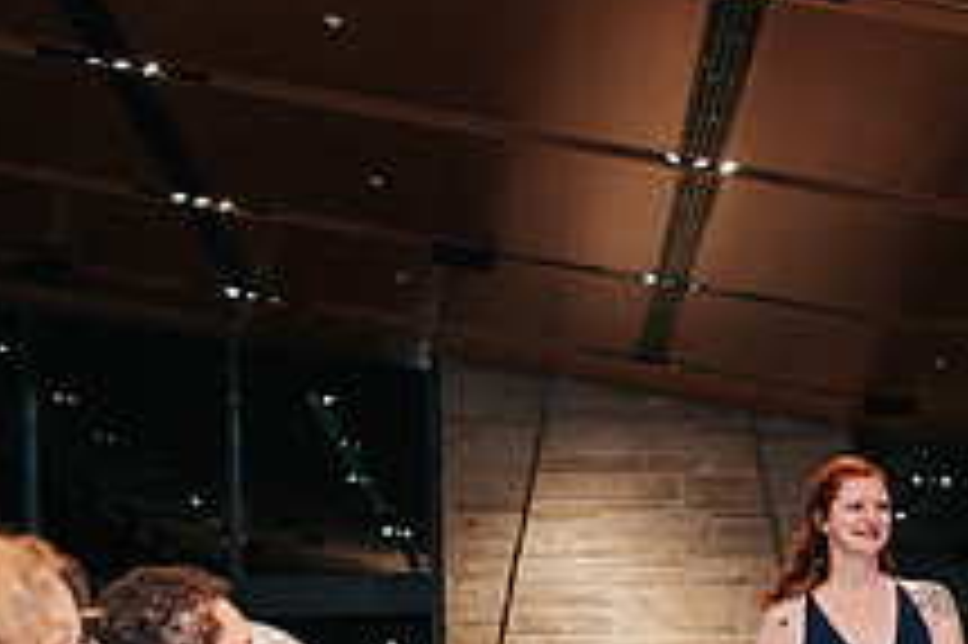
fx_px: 2794
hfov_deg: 19.0
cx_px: 1001
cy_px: 777
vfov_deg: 12.8
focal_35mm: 104
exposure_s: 1/200
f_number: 2.8
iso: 1000
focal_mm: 35
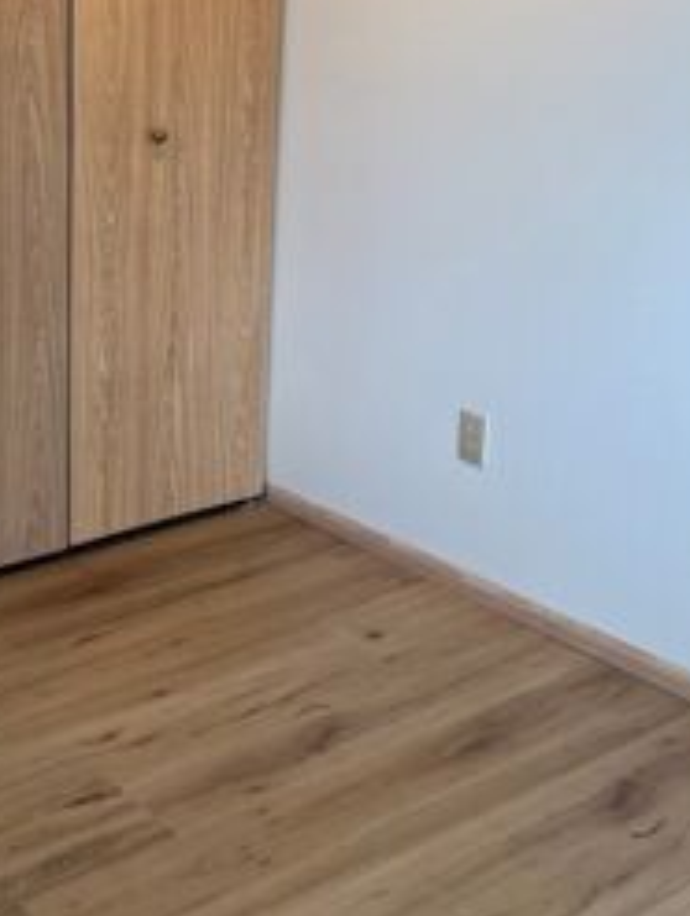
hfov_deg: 25.3
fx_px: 1484
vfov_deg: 33.8
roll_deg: +1.2
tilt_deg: -12.0
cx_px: 63
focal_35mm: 56
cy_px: 261
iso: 125
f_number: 1.5
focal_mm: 5.7
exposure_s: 1/120
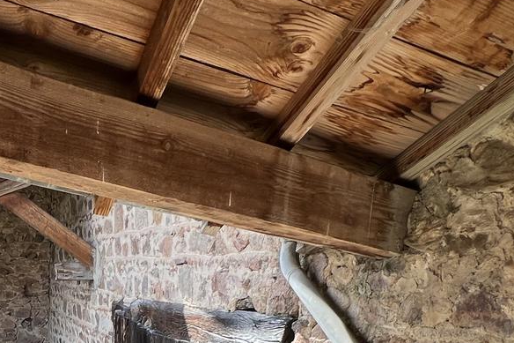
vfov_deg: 25.2
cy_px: 516
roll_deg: -0.6
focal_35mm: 40
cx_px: 11
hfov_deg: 42.5
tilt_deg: -22.6
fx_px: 571
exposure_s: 1/237
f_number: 1.8
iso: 32
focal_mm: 1.57
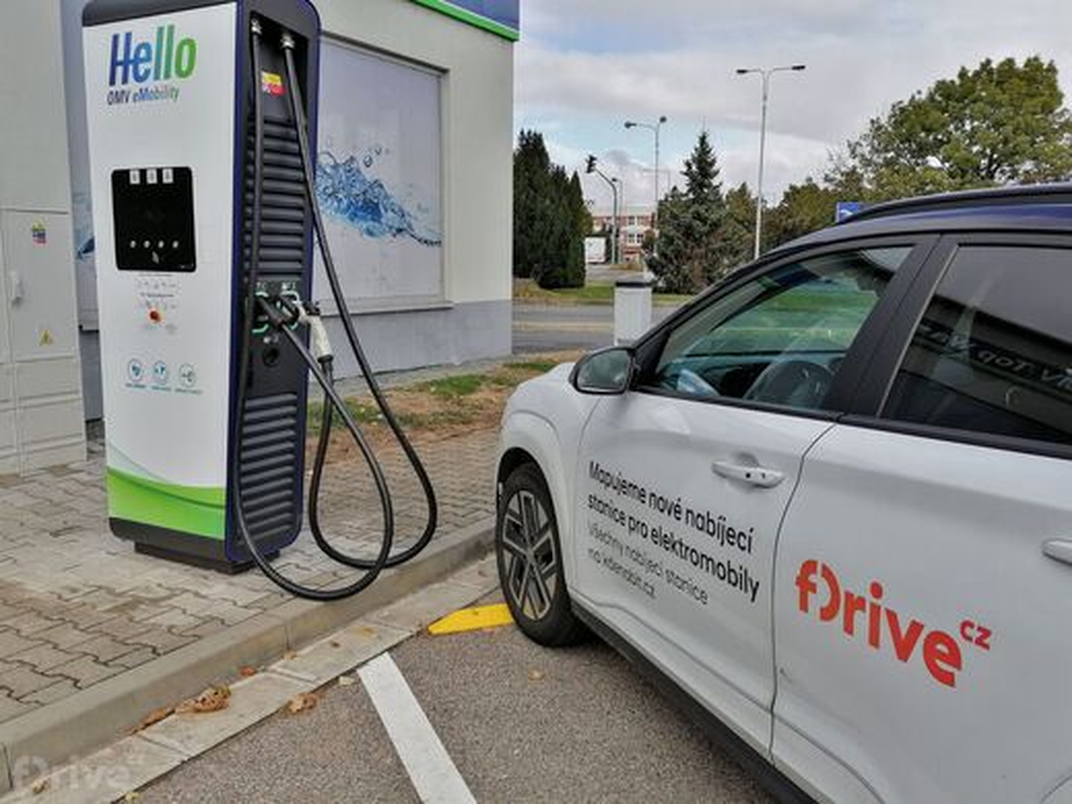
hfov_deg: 58.4
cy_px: 402
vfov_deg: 45.4
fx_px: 960
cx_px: 536
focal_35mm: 31
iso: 50
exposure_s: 1/893
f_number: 1.8
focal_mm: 5.3
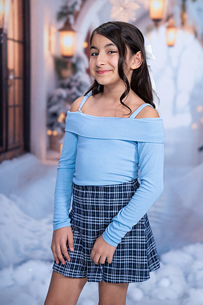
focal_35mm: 70
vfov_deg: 28.8
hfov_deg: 19.5
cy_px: 152
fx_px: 592
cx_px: 102
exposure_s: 1/160
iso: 250
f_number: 2.8
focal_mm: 70
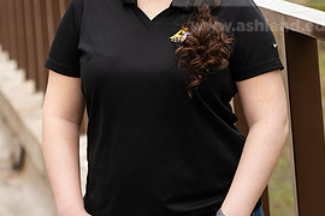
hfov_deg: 11.9
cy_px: 51
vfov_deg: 8.0
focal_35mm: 172
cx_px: 136
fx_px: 1553
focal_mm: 80
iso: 64
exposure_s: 1/200
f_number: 4
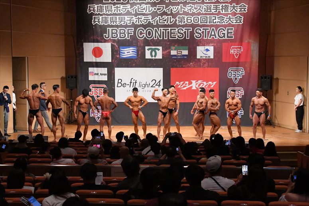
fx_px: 618
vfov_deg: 18.9
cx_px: 154
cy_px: 103
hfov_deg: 28.1
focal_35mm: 72
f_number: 5.6
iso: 11400
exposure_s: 1/400
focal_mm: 48
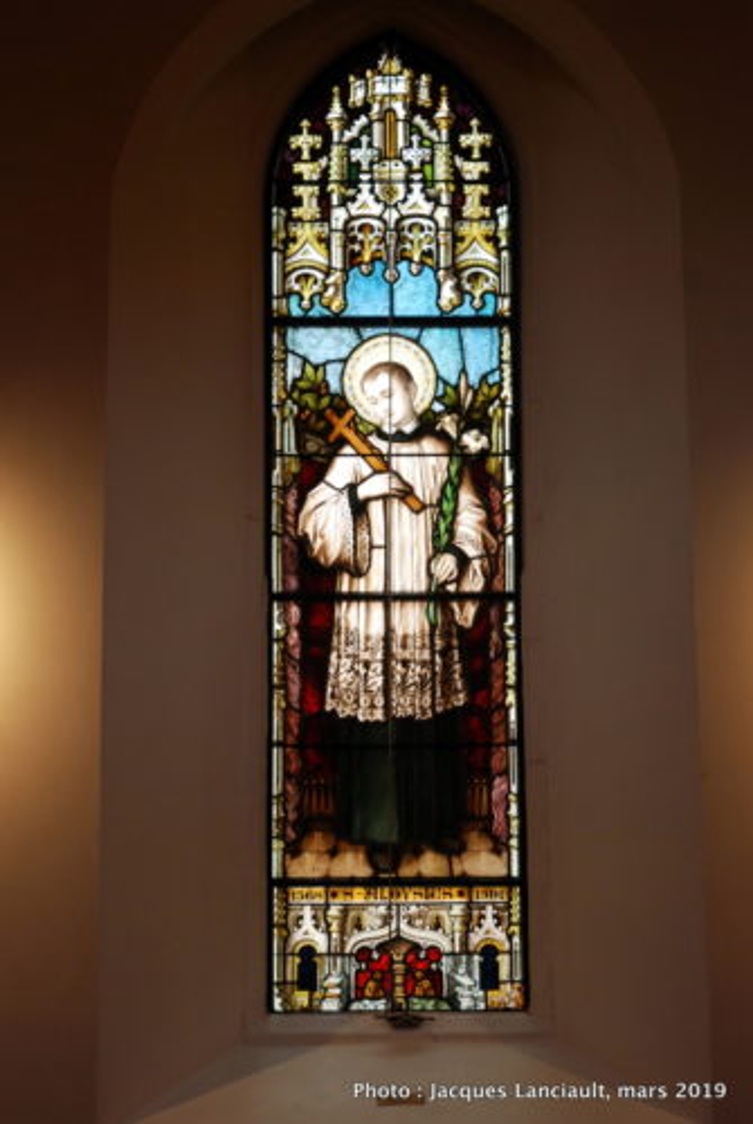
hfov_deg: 22.7
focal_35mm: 60
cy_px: 562
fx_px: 1876
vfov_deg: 33.4
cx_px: 376
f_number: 4.5
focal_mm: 40
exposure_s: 1/30
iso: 500
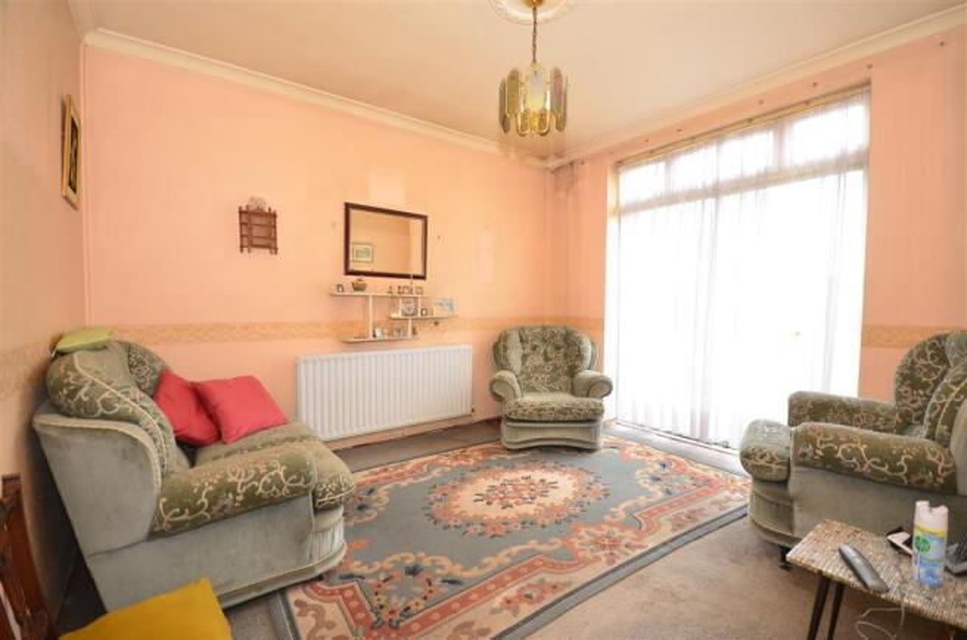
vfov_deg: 77.0
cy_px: 320
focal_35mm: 15
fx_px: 402
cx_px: 484
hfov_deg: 100.5
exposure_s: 1/3
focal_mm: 10
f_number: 5
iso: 200
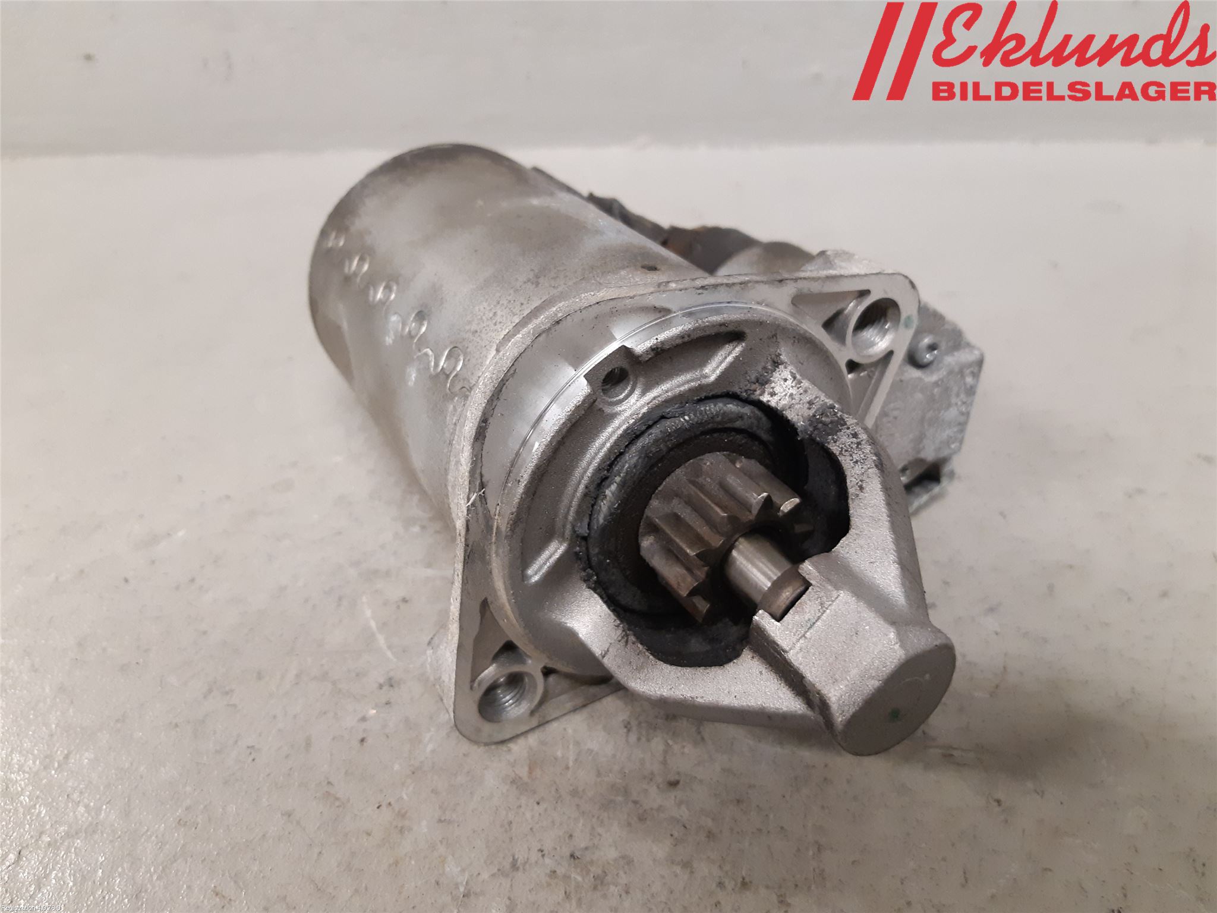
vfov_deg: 53.1
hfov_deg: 67.3
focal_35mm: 26
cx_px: 608
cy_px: 456
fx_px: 914
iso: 250
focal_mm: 3.93
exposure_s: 1/50
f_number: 1.7
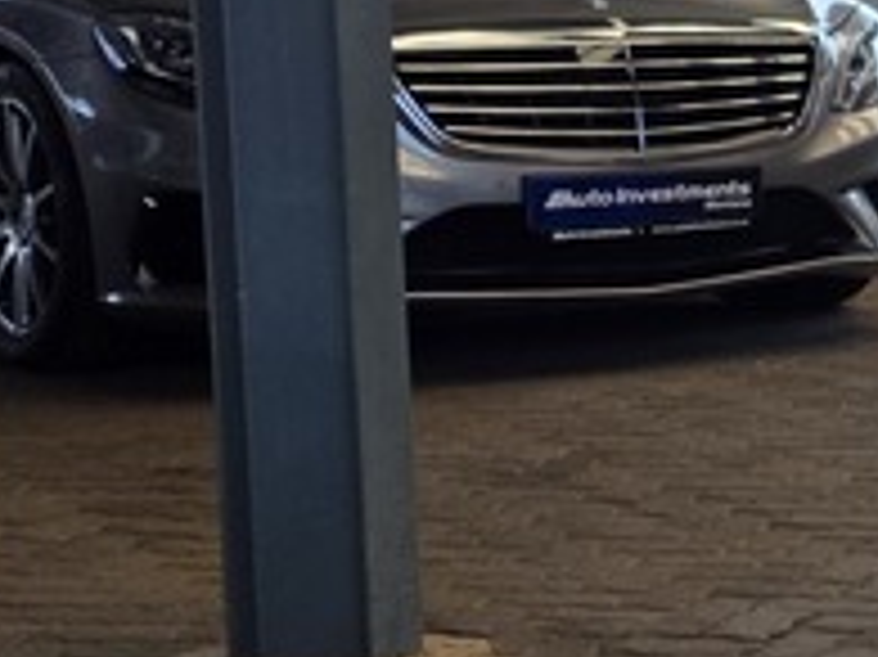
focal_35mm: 121
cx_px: 2053
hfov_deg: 12.8
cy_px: 243
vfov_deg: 12.2
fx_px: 3067
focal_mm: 6.25
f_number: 1.7
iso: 80
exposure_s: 1/1700
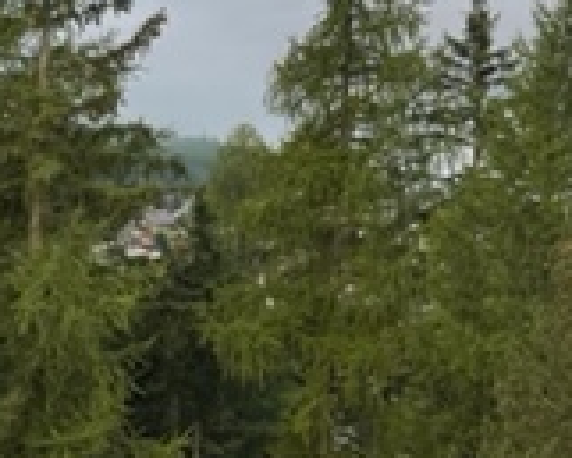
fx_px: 1711
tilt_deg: +1.7
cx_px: 757
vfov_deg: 14.7
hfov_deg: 17.7
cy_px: -114
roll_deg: +0.6
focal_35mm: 101
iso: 32
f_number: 1.6
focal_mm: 4.2
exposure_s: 1/234
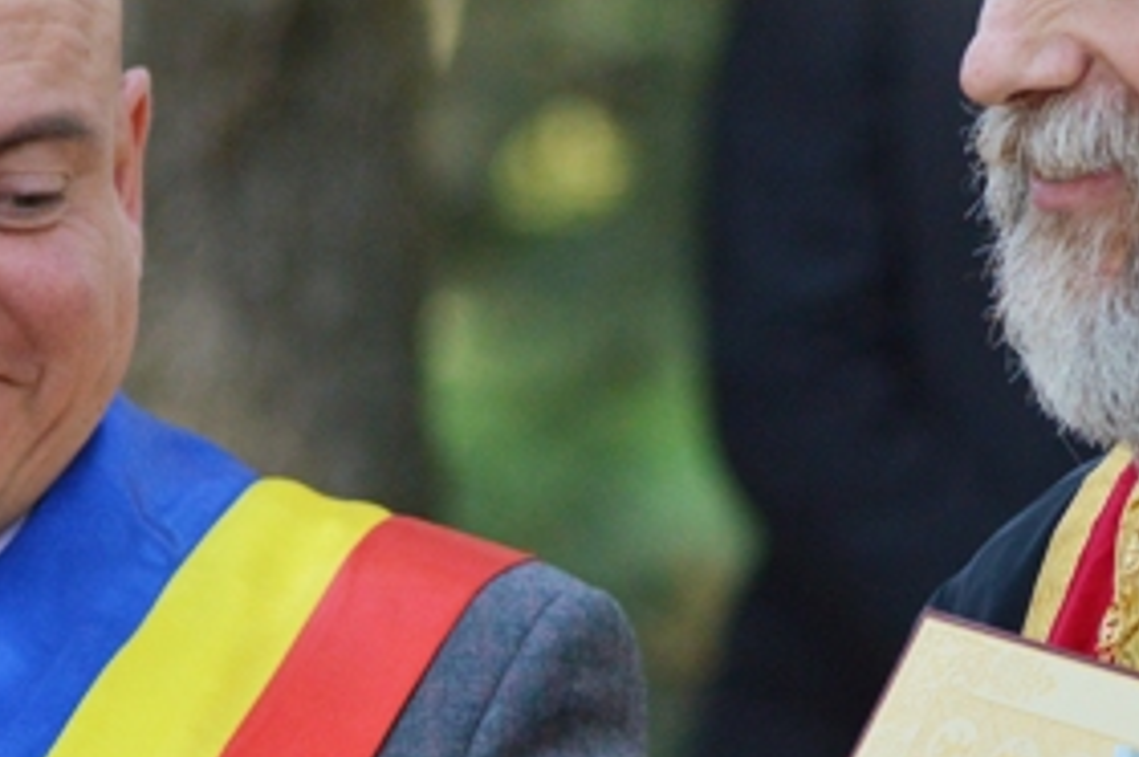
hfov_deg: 2.8
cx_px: 643
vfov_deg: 1.9
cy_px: 606
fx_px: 23006
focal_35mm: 728
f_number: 4.5
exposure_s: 1/1250
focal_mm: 170
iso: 800
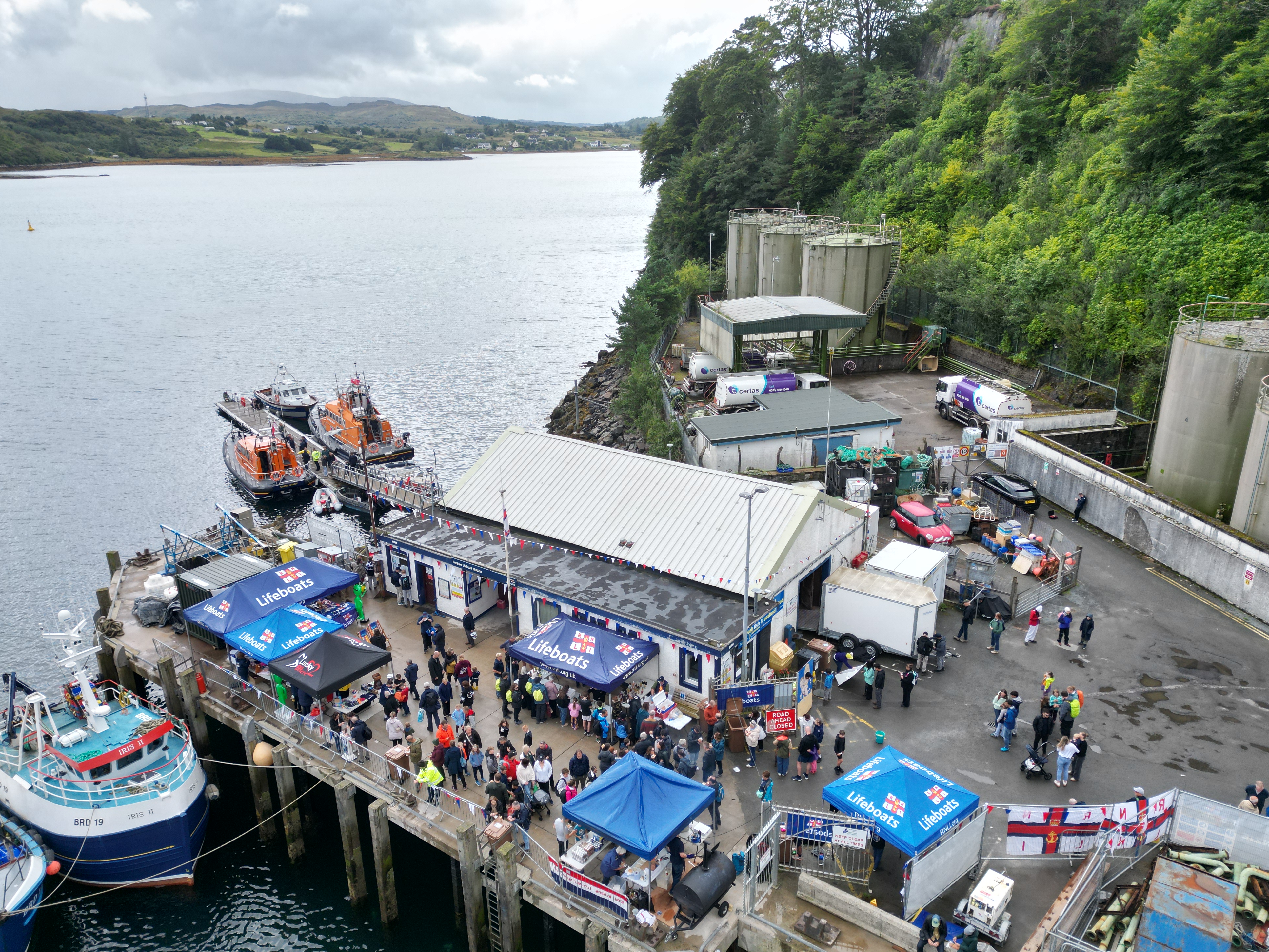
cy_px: 494
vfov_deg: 54.9
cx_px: 648
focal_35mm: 25
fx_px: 916
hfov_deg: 69.4
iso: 120
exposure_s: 1/2000
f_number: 1.7
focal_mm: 6.72
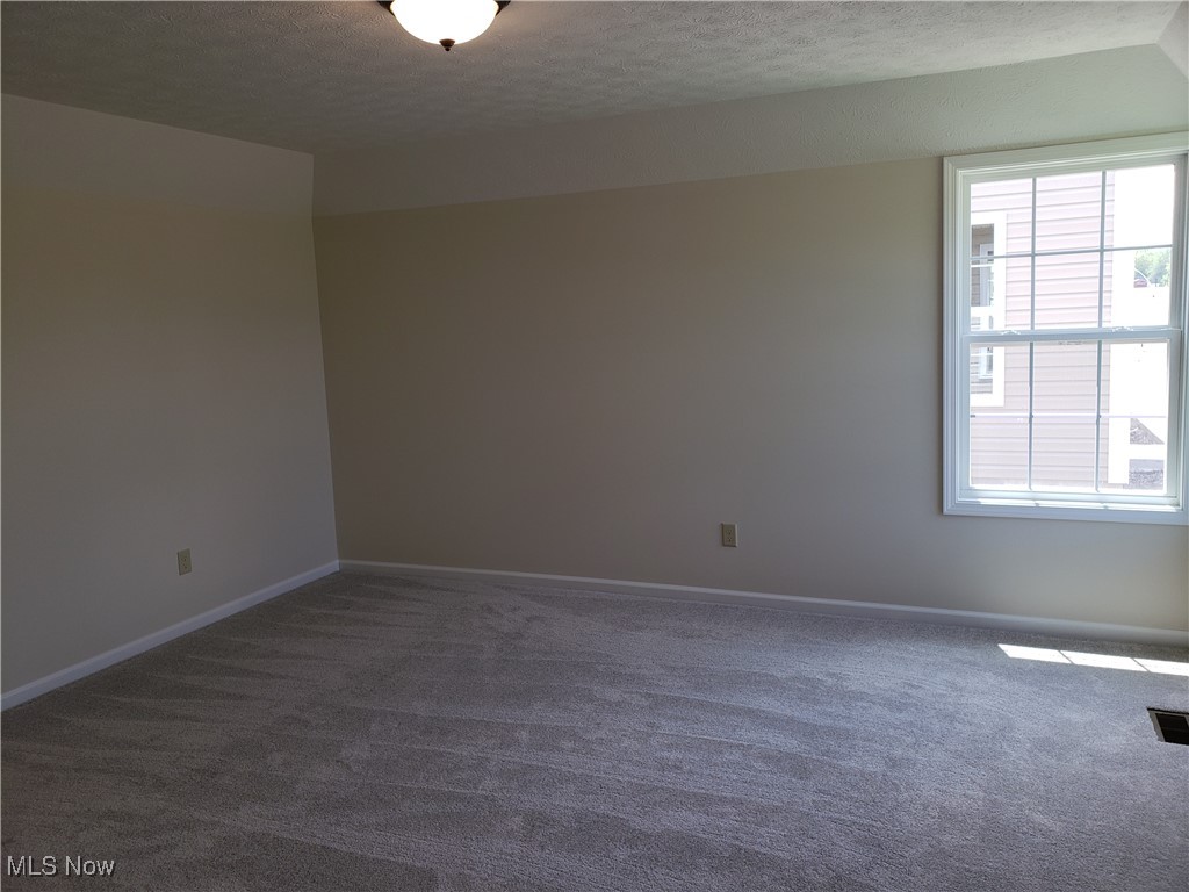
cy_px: 446
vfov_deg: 53.1
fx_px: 893
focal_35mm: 26
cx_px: 594
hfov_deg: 67.3
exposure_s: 1/120
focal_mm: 4.3
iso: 64
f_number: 2.4
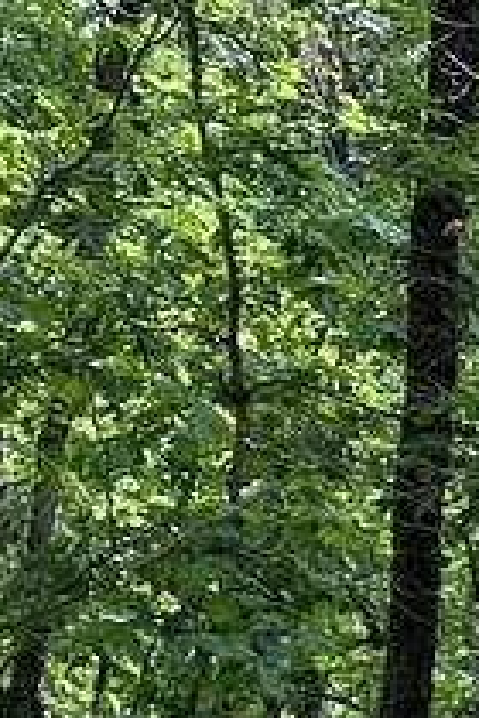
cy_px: 1145
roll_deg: -2.0
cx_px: 1909
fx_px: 3033
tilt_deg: -4.5
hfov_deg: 6.9
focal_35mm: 152
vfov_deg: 12.7
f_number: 1.78
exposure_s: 1/646
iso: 80
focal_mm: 6.86
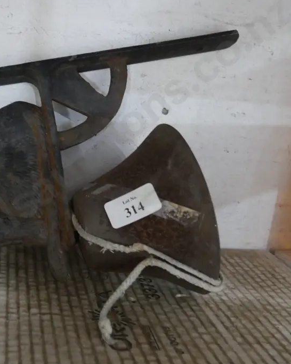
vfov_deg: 44.8
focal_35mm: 41
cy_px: 171
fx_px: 442
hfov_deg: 35.6
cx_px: 70
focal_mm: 14
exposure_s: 1/60
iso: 3200
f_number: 3.5
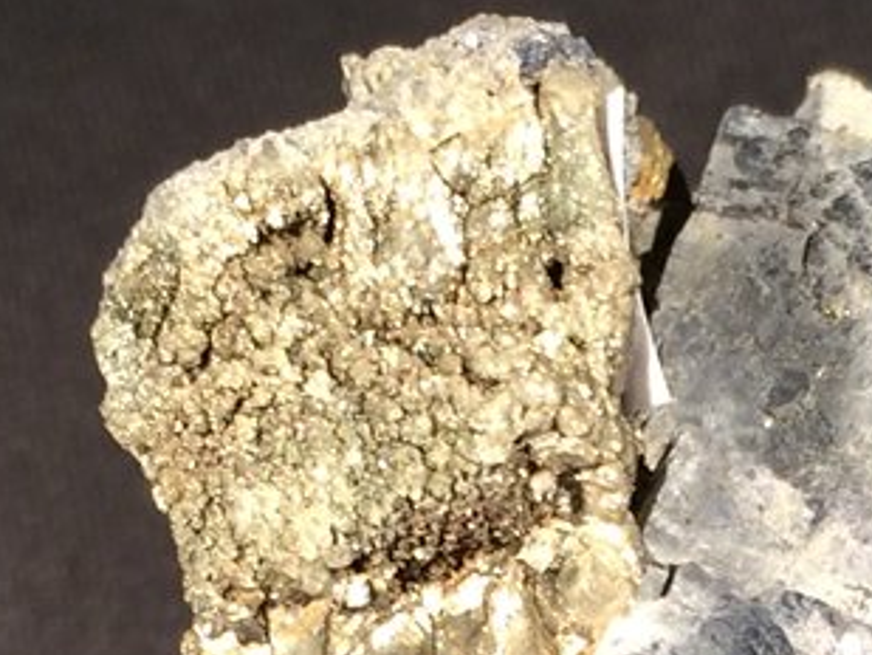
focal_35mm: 150
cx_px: 686
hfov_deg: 13.1
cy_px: 1304
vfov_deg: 9.3
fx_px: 3780
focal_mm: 4.15
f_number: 2.2
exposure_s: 1/30
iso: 40
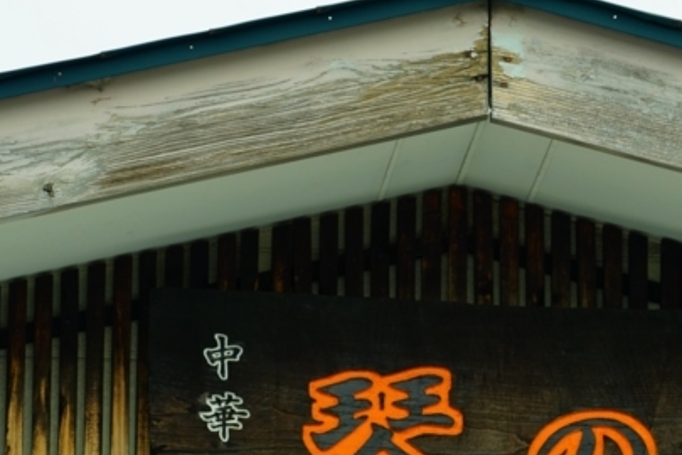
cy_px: 351
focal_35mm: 310
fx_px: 5872
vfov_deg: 4.4
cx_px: 401
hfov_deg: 6.6
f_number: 6.3
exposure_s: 1/160
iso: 100
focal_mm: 157
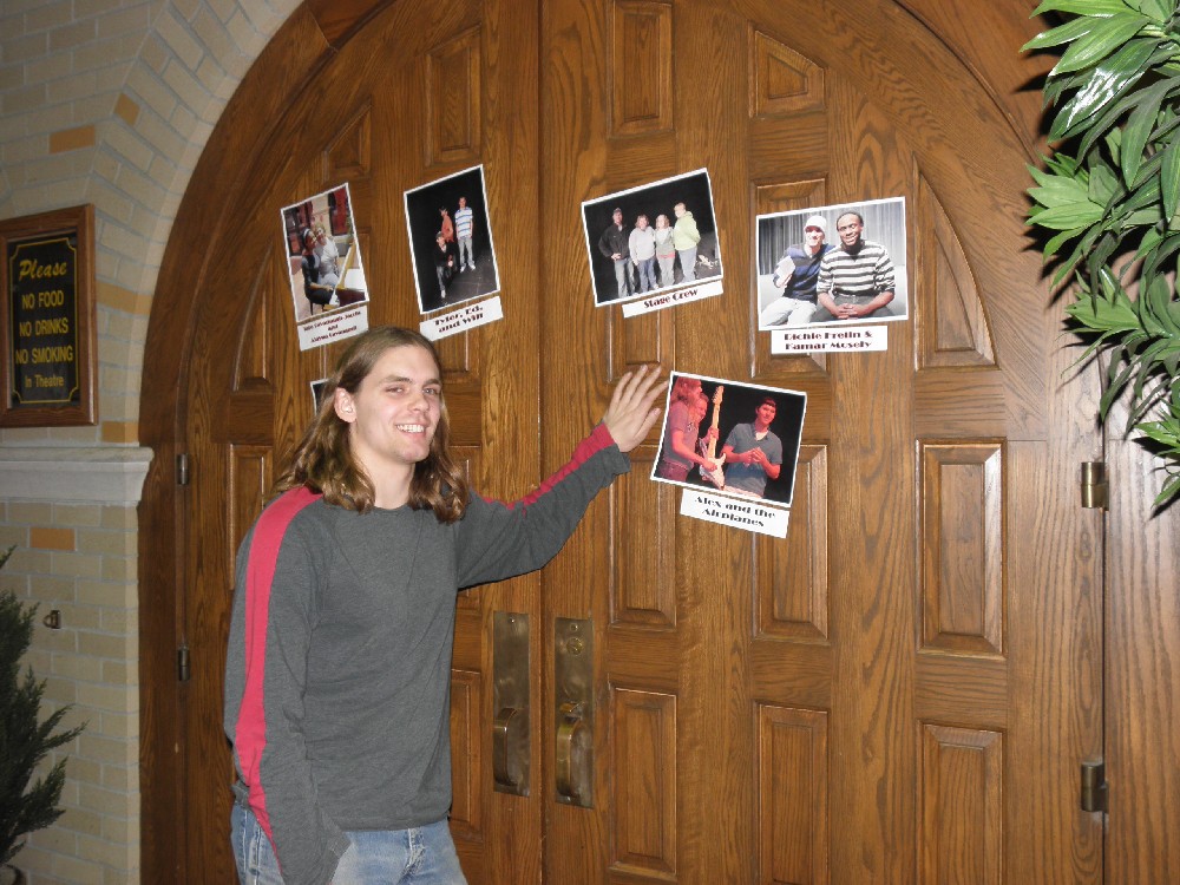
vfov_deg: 42.9
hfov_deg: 55.4
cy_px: 442
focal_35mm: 33
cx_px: 590
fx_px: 1125
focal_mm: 5.9
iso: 100
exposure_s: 1/30
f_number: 3
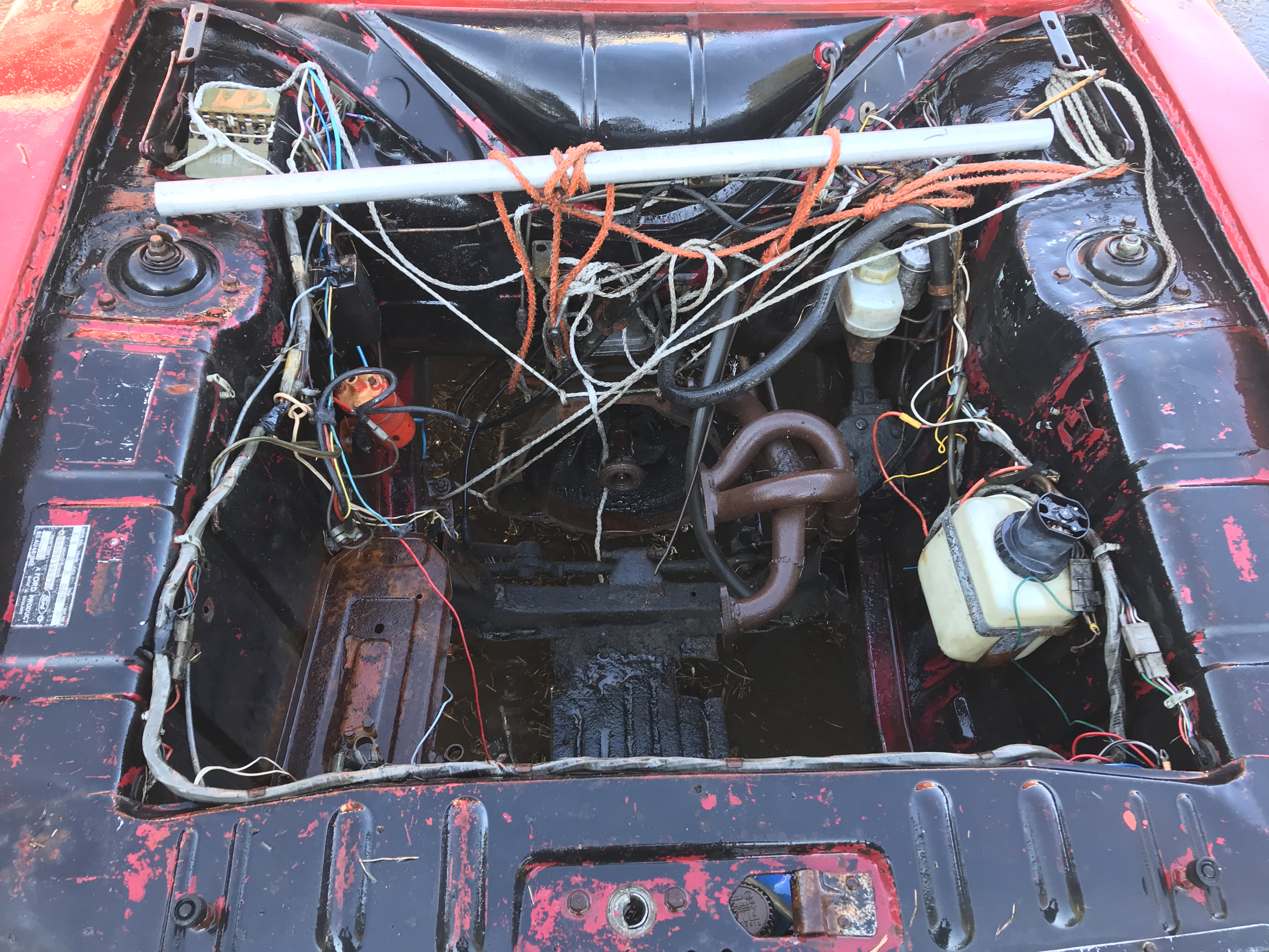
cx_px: 634
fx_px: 1026
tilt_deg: -49.6
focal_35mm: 28
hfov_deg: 63.4
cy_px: 476
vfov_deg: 49.7
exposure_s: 1/50
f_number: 1.8
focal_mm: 3.99
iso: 32
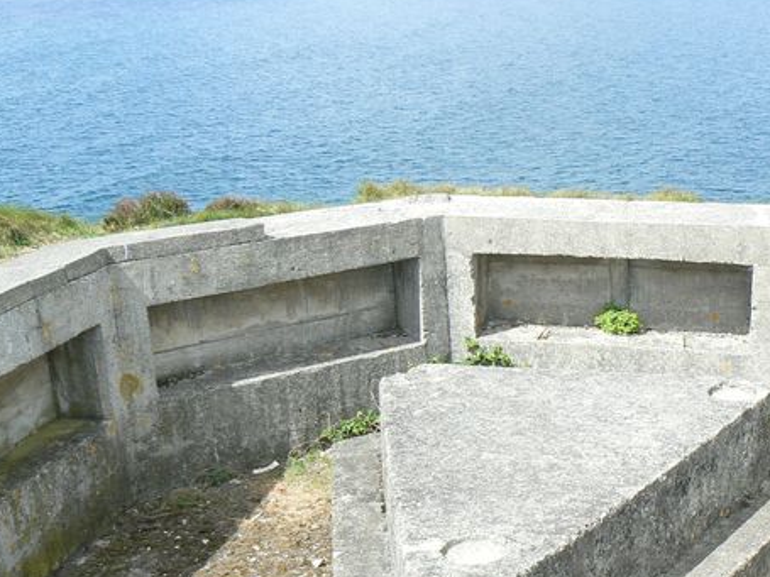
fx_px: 1201
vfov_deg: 26.8
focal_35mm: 54
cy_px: 408
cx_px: 565
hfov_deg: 34.9
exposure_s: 1/250
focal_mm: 6
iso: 80
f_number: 5.6
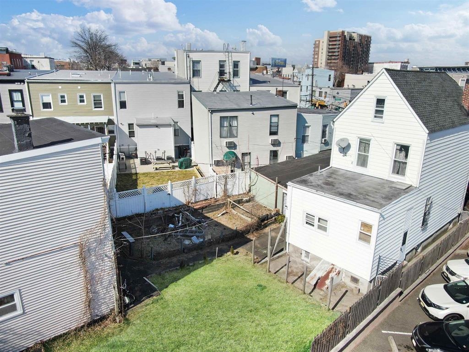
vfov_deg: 56.8
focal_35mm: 24
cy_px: 176
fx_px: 325
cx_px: 234
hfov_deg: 71.6
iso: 100
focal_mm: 4.39
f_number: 2.8
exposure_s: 1/2000
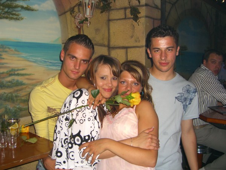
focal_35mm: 38
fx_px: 248
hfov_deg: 49.0
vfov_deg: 37.7
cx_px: 113
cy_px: 85
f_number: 2.8
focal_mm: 7.9
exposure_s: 1/60
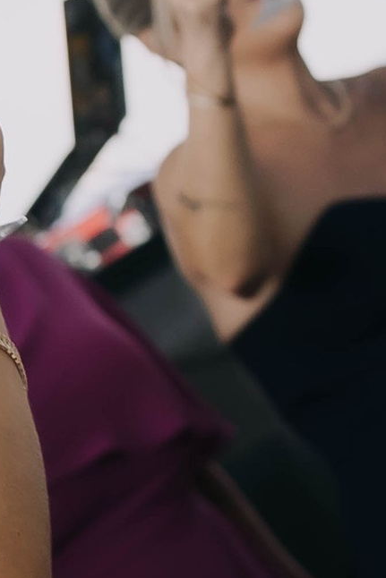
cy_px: -935
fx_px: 5304
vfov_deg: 5.9
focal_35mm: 330
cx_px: 1119
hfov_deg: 4.0
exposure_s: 1/400
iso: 100
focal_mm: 37
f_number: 5
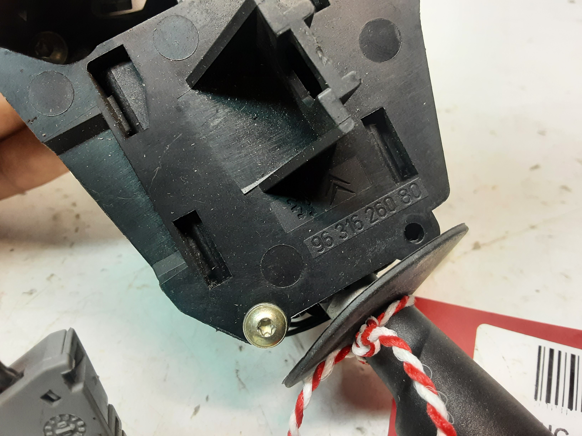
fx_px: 454
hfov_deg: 65.3
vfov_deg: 51.4
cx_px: 291
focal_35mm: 27
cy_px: 218
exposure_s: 1/33
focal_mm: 2.91
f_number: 1.9
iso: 160
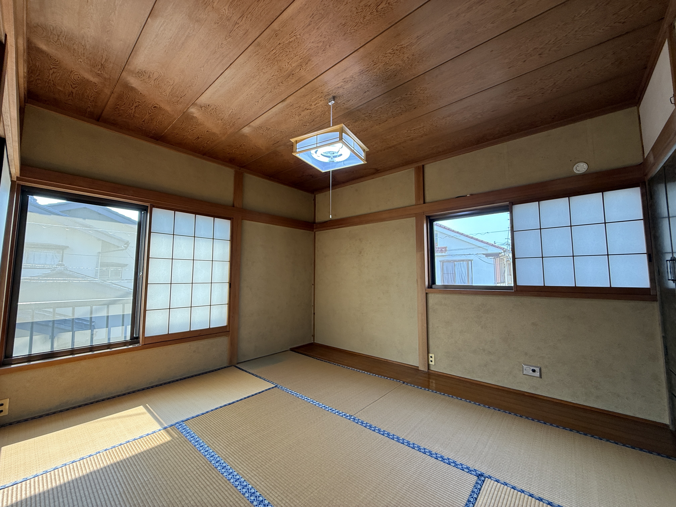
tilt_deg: +4.5
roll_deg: +0.1
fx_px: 273
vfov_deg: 85.7
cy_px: 254
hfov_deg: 102.1
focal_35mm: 14
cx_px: 338
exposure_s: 1/100
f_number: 2.2
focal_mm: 2.22
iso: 80
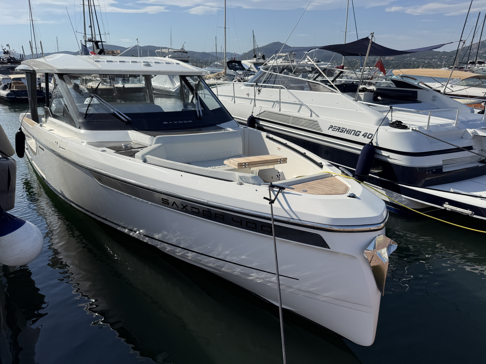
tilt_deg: -17.7
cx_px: 243
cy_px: 182
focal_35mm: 24
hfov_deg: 71.6
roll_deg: +0.4
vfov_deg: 56.8
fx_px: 337
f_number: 1.78
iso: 80
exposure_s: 1/7353
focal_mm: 6.76
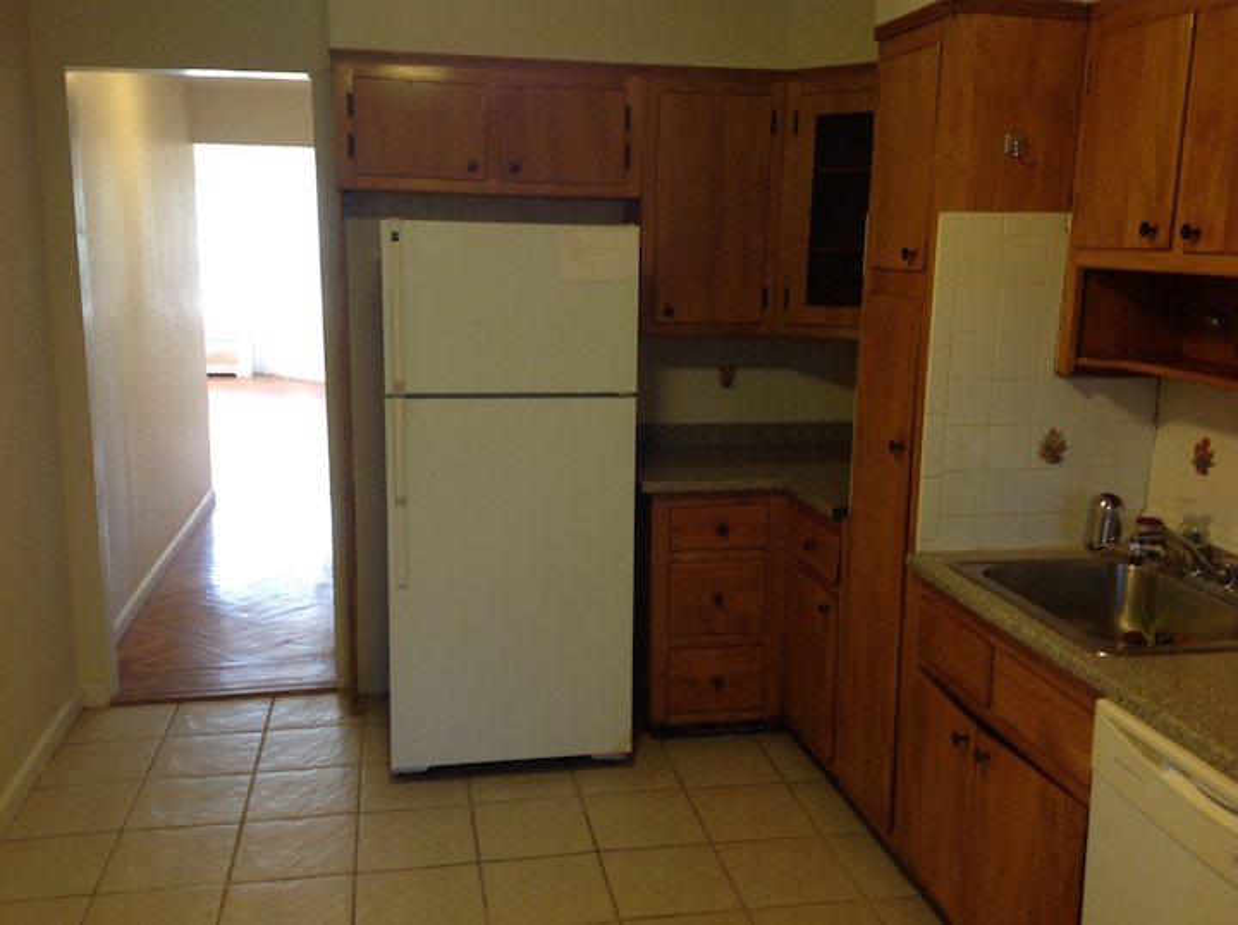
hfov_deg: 52.7
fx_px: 1250
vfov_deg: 40.6
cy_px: 462
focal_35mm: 35
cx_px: 619
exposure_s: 1/15
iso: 64
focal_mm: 4.28
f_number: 2.4
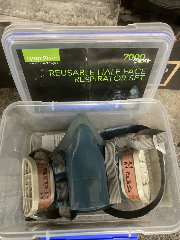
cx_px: 90
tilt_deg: -70.5
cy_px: 120
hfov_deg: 49.7
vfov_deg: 63.4
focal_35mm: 28
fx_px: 194
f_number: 1.8
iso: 400
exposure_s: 1/25
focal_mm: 3.99
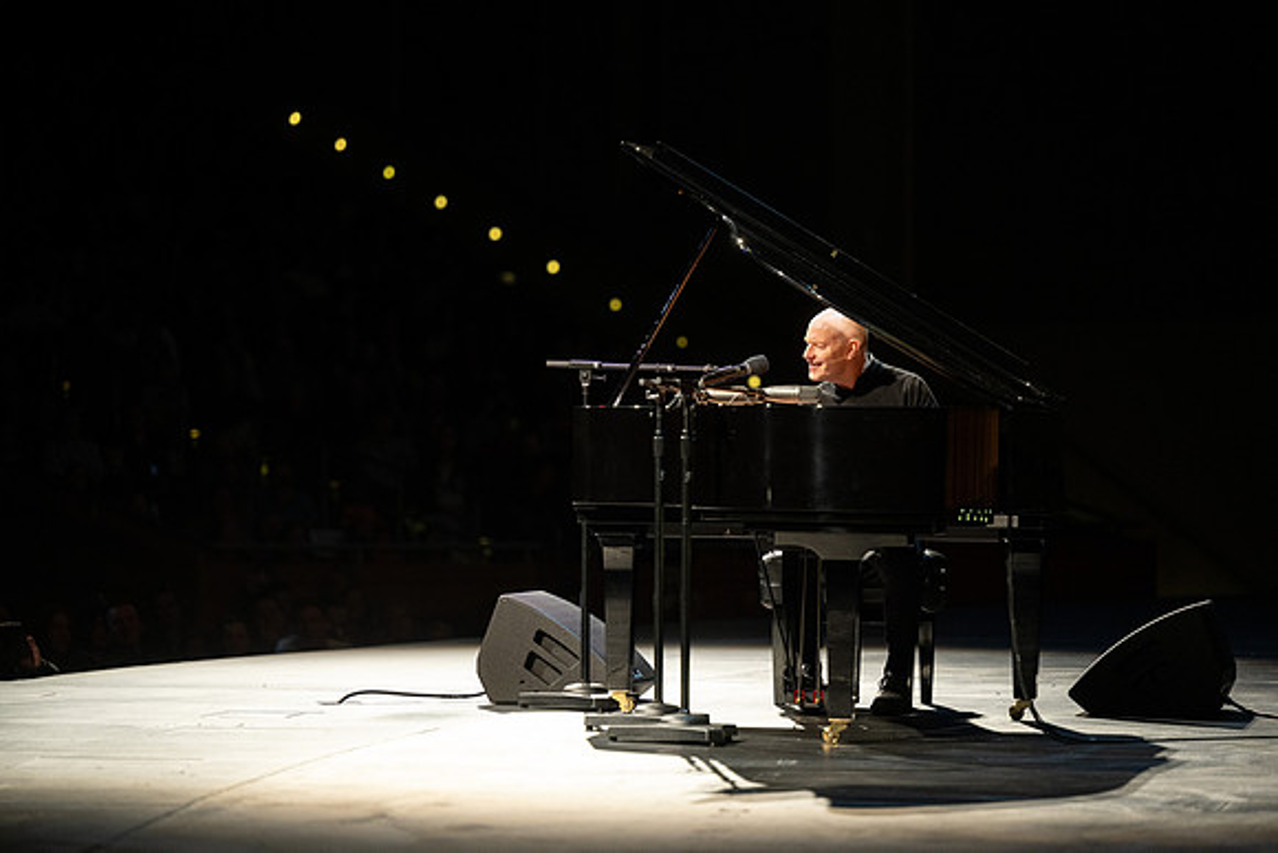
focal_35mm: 155
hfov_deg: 13.2
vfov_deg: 8.9
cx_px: 639
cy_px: 426
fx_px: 5504
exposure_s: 1/200
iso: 1000
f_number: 2.8
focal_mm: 155
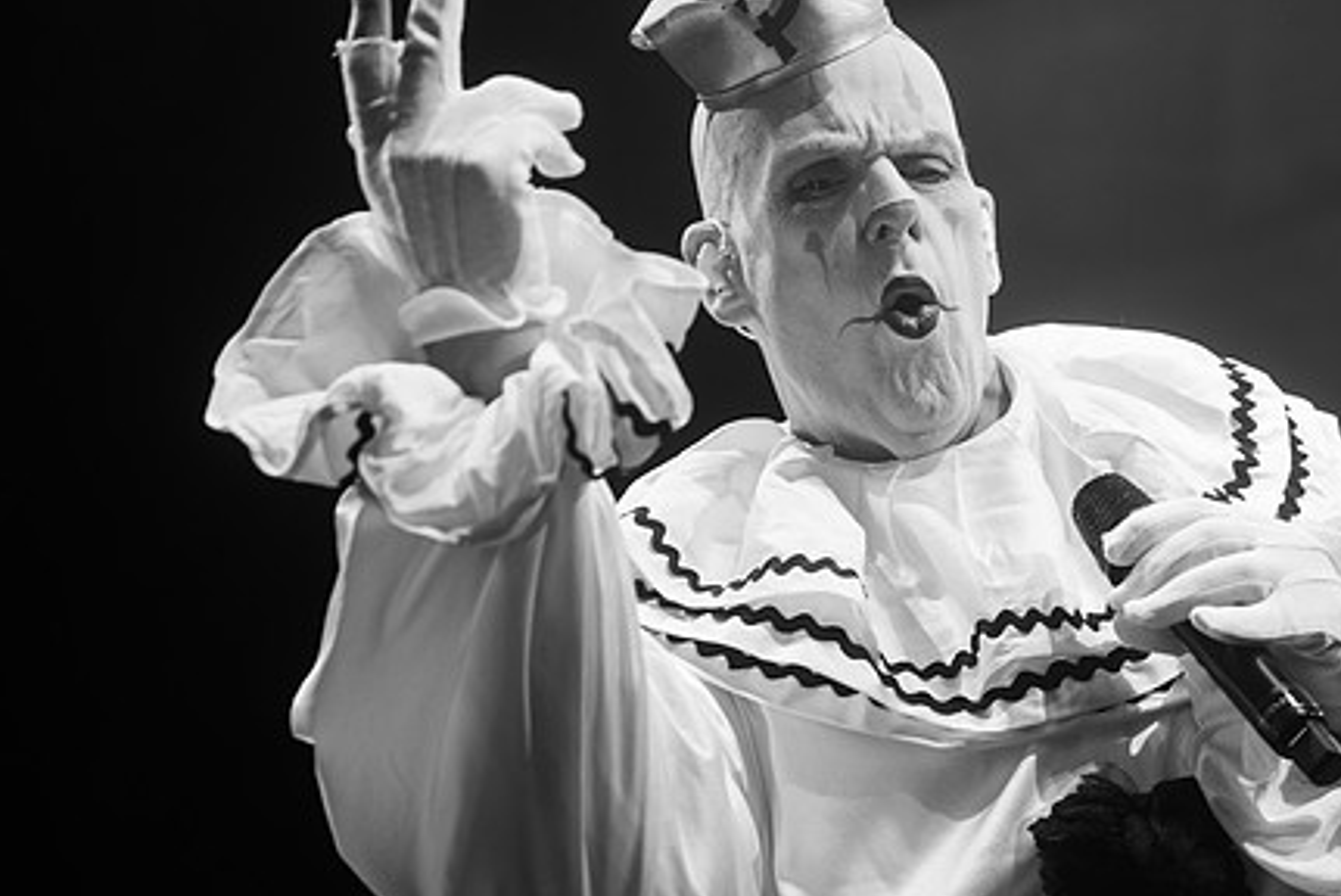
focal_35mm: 148
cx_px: 803
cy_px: 378
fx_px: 5517
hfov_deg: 13.9
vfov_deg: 9.3
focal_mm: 110
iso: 640
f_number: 5
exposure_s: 1/400
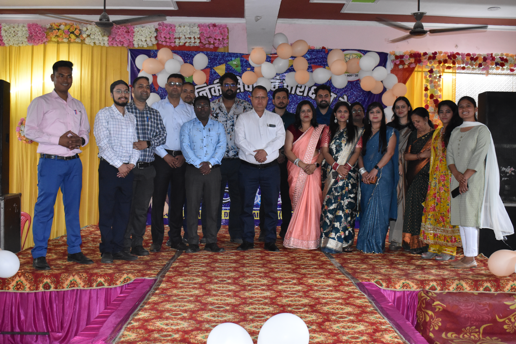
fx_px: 602
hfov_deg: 46.4
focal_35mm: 42
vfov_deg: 31.9
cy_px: 172
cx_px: 258
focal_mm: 28
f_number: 5
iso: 2500
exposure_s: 1/125
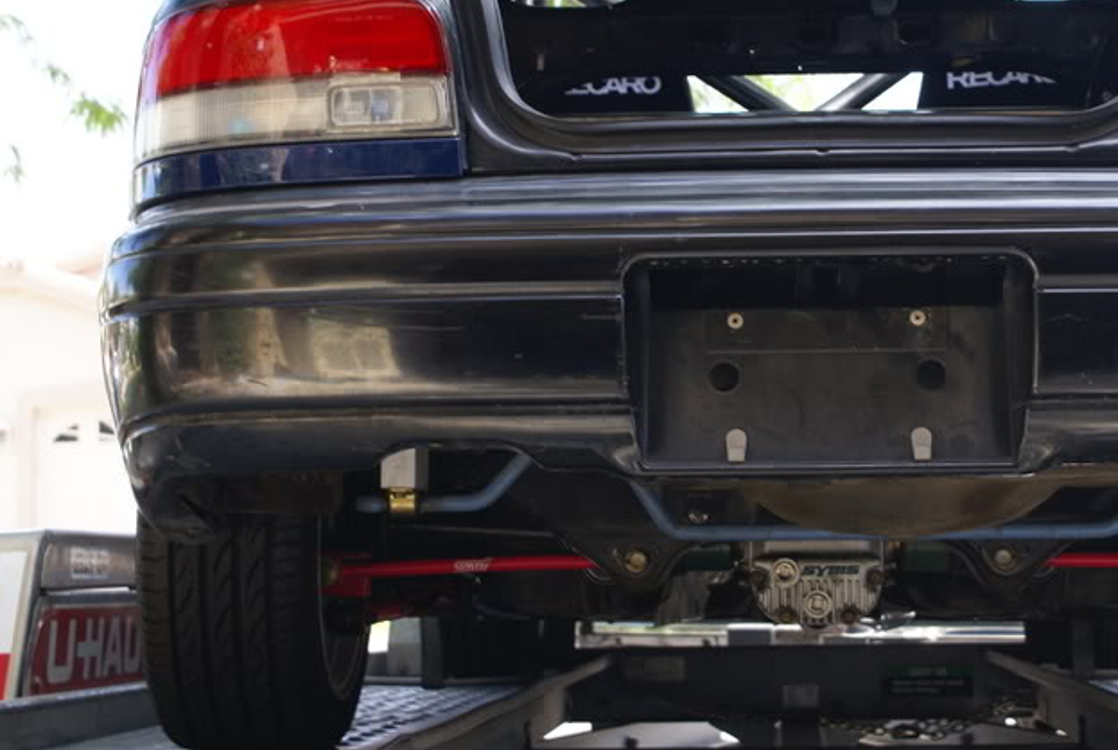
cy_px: 276
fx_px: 2396
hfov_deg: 26.2
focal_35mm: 77
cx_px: 659
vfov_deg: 17.8
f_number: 5.6
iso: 100
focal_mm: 40
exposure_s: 1/80
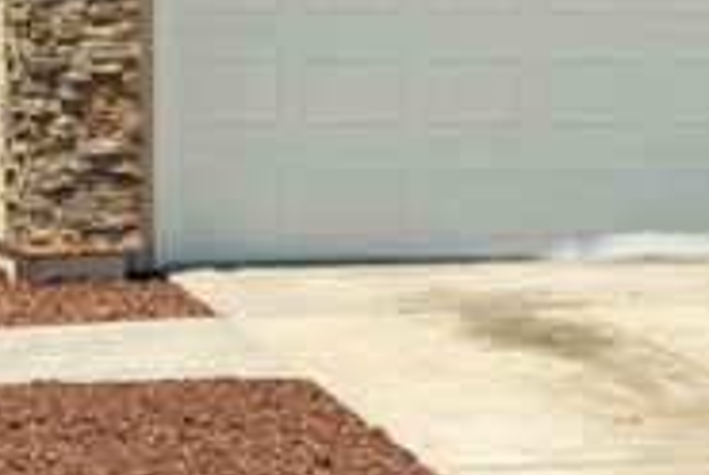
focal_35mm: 116
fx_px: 2288
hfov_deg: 17.4
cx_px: 123
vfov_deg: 11.2
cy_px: -301
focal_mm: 21
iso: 100
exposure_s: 1/200
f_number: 14
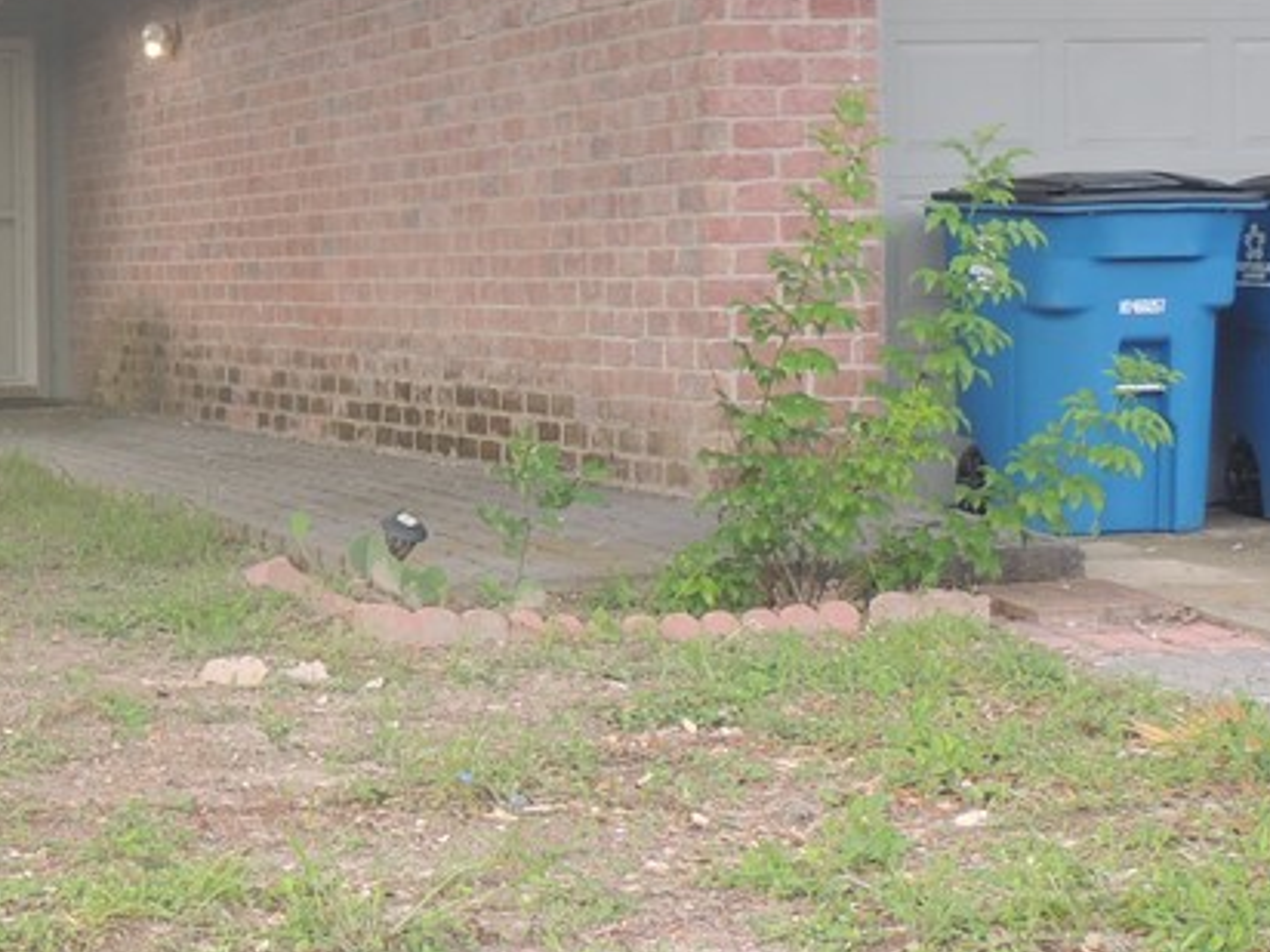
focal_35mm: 87
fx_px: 3192
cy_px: 345
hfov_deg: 20.9
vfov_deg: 16.9
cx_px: -268
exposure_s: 1/80
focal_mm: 6.2
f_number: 3.3
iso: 100
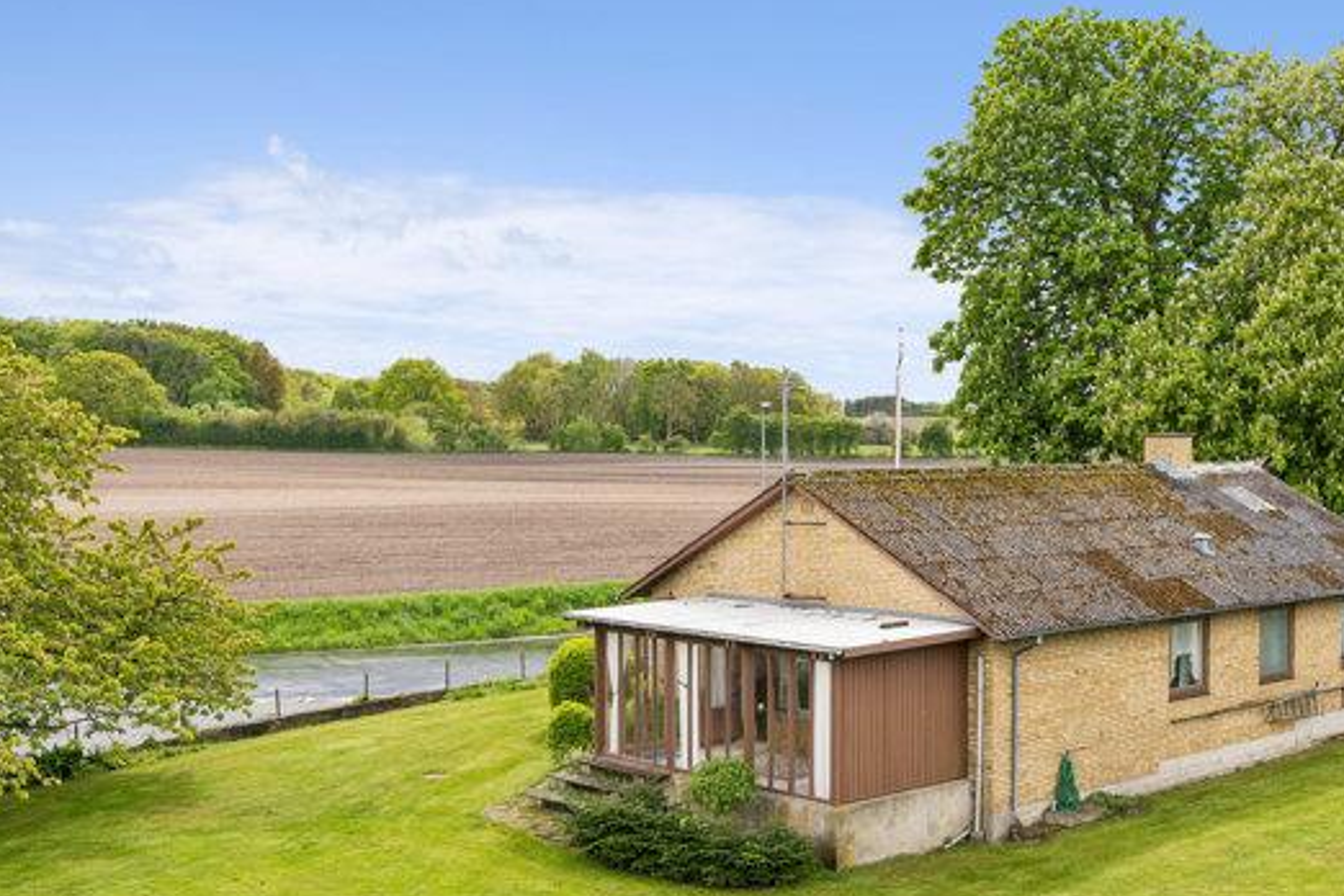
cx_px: 937
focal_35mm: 46
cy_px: 552
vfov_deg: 29.1
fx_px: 1717
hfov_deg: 42.0
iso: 200
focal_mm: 20
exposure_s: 1/250
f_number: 7.1
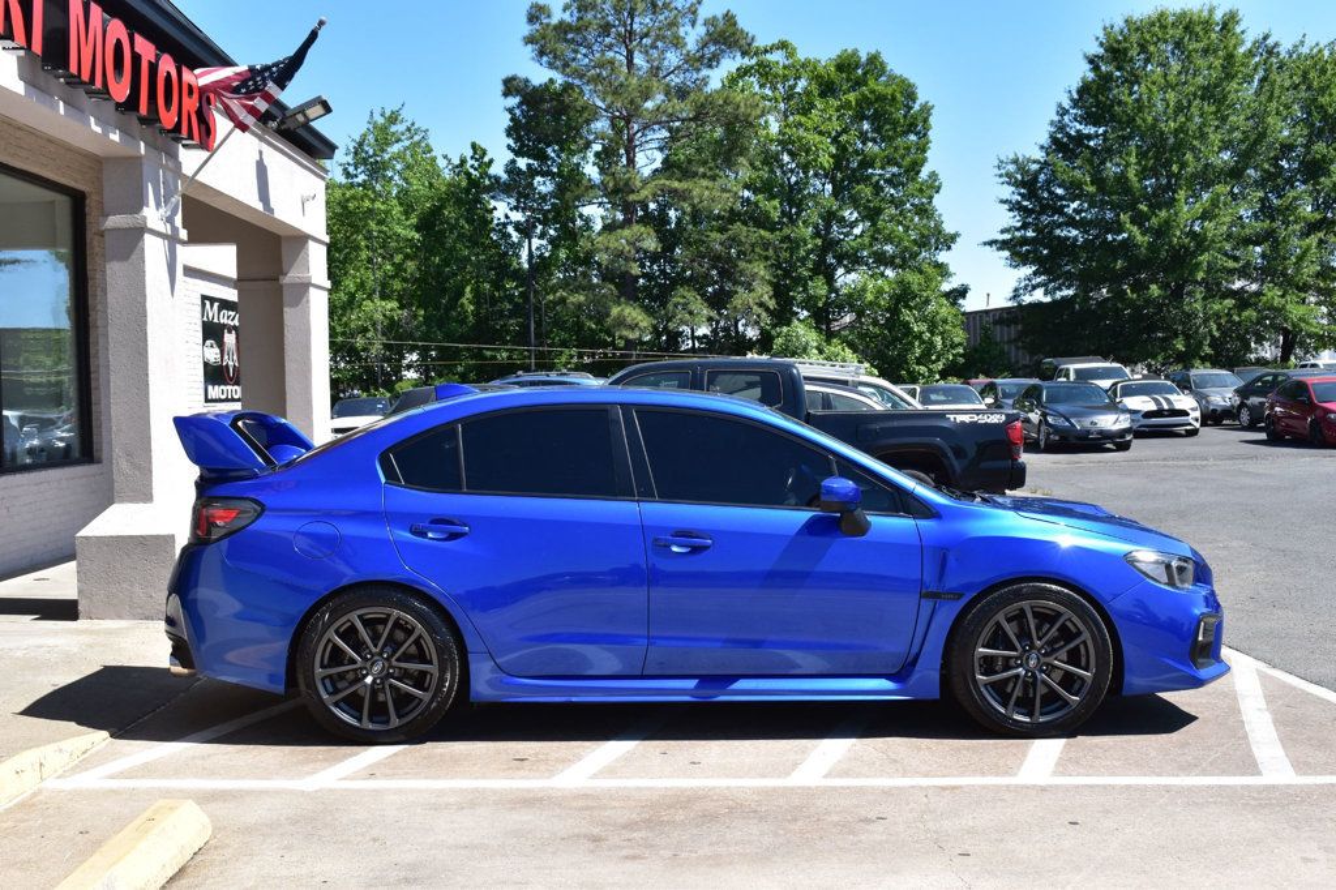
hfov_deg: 45.0
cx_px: 668
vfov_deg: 30.8
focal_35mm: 44
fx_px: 1614
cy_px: 445
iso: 400
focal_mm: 29
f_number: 11
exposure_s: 1/400
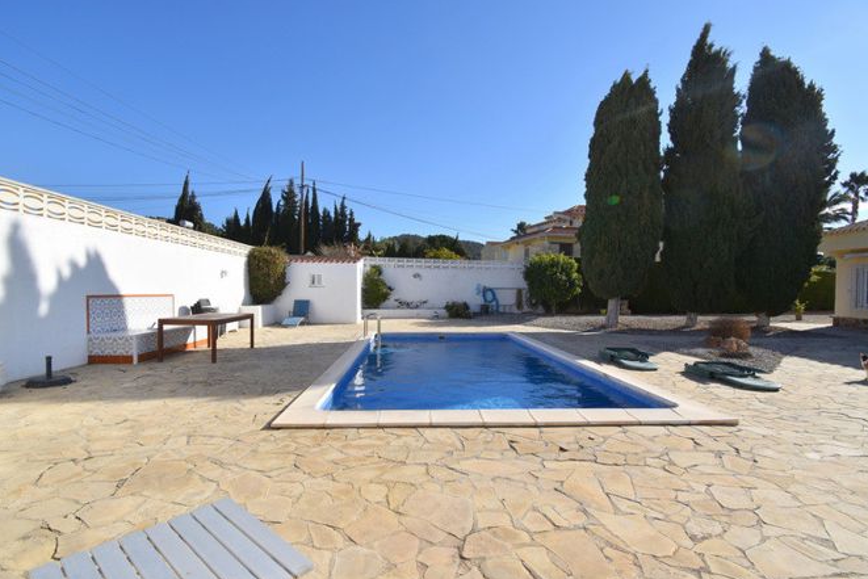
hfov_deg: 96.7
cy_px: 303
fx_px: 386
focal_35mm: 16
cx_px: 418
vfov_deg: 73.7
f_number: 8
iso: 100
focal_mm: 10
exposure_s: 1/400
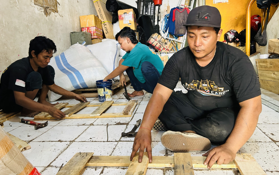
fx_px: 213
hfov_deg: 66.5
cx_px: 140
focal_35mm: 28
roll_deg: +4.1
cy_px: 83
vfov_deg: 44.5
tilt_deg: -7.5
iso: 500
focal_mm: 5.7
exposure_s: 1/50
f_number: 1.5
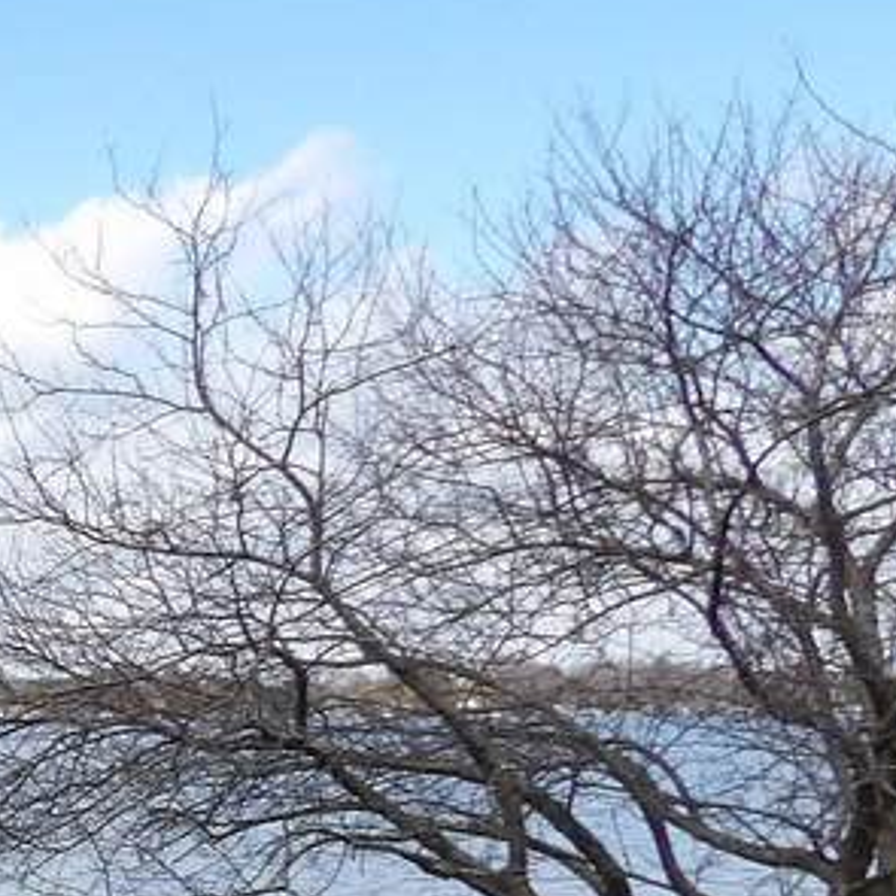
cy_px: 926
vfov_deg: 18.3
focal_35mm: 92
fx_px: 2694
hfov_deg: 15.4
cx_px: -860
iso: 100
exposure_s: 1/499
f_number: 4.6
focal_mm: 4.3
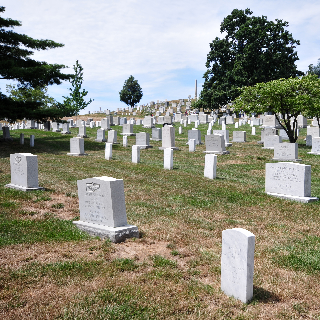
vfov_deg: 42.8
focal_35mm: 39
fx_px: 408
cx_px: 219
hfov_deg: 42.2
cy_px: 161
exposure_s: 1/320
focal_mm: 20
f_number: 9
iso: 200
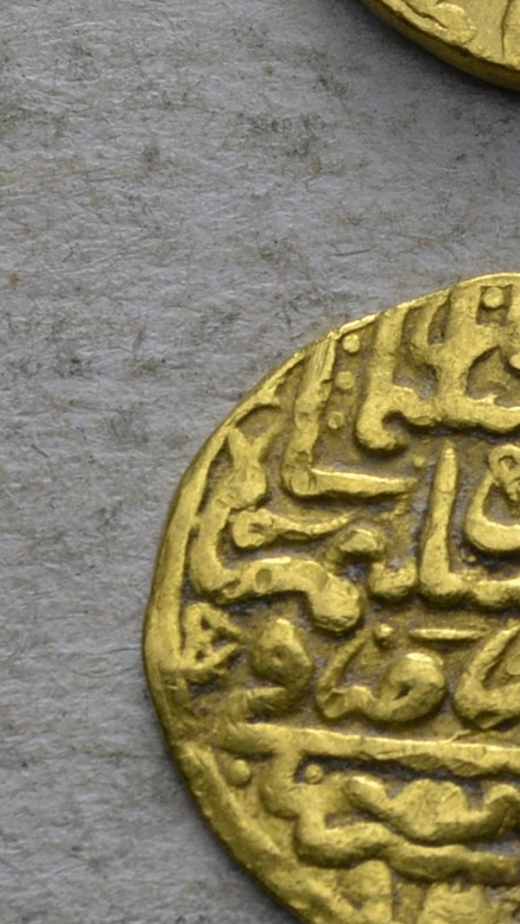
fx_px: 6686
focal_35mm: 273
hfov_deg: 4.4
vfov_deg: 7.9
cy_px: 254
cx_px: 1014
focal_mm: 55
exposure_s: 1/250
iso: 400
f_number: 14
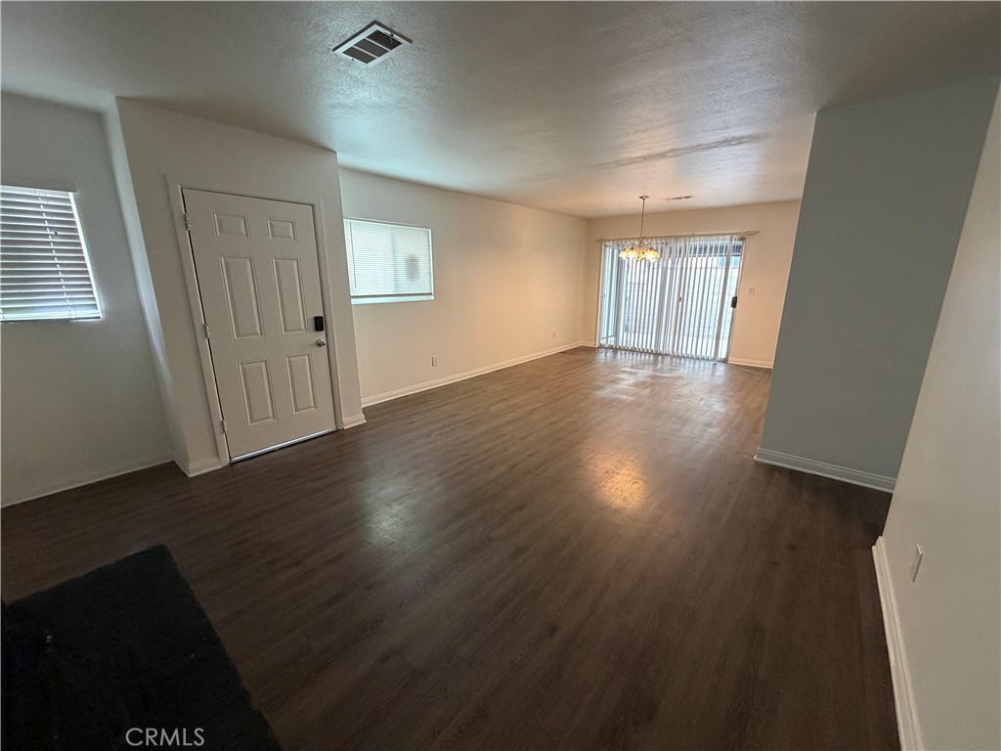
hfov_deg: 102.1
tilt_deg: -13.9
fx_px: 405
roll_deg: +1.0
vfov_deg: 85.7
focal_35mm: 14
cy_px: 376
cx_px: 500
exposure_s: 1/60
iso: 500
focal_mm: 2.22
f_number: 2.2
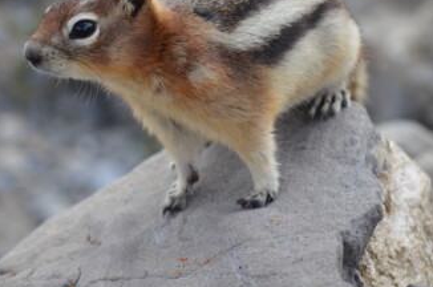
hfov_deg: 6.0
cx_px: 189
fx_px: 4126
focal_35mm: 344
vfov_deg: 4.0
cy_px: 96
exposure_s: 1/500
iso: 250
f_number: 5.6
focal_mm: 165
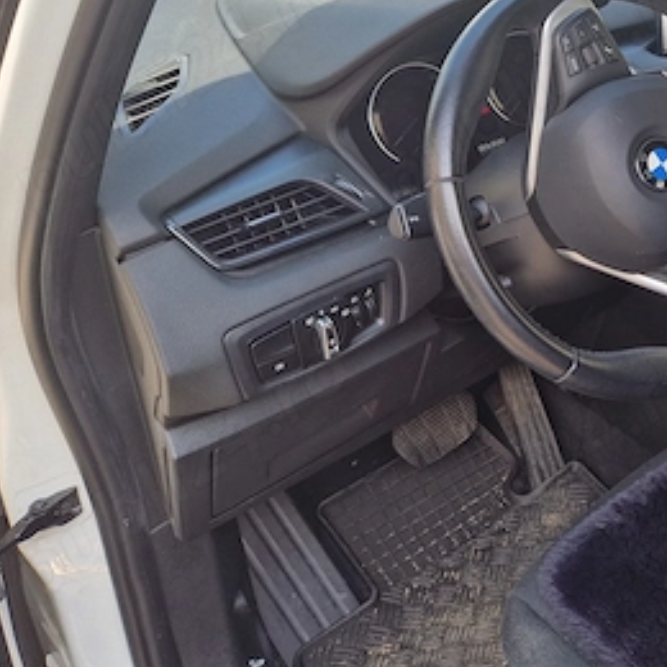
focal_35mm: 47
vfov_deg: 34.7
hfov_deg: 32.1
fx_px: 1025
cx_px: 721
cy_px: 110
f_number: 1.8
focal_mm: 5.4
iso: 50
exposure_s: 1/219
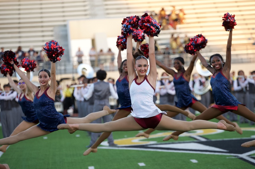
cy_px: 93
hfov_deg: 13.1
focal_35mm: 157
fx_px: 1111
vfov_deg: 8.7
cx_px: 136
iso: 1600
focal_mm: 135
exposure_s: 1/1250
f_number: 2.8
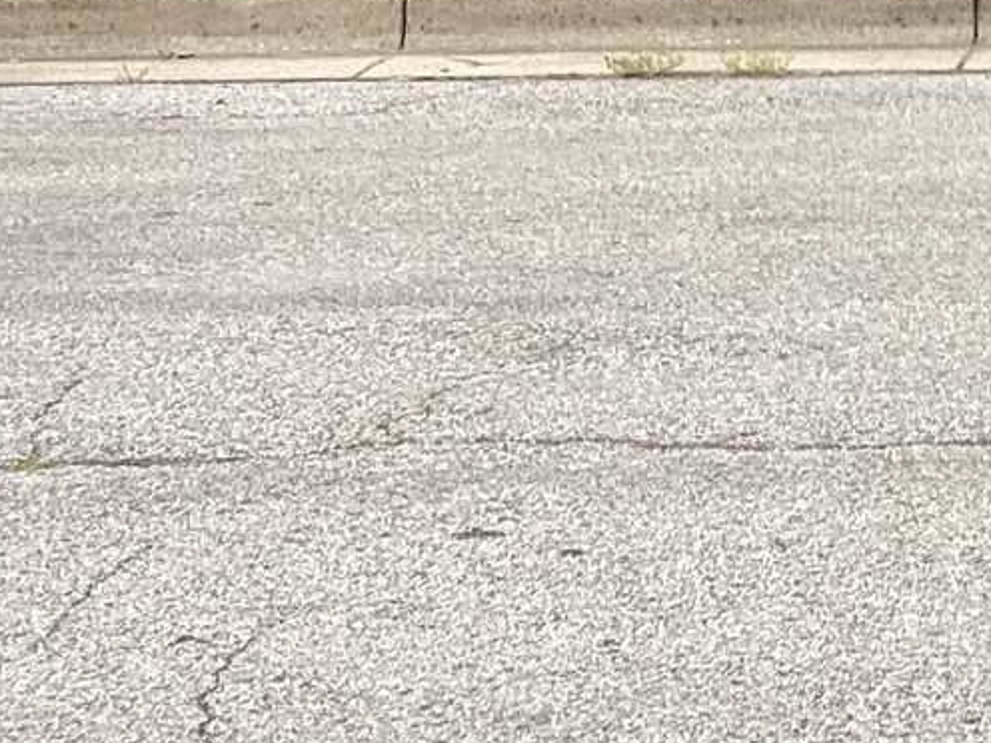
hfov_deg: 14.5
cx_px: 1399
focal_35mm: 128
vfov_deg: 11.2
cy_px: -350
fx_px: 3664
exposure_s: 1/479
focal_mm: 3.3
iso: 25
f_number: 2.4
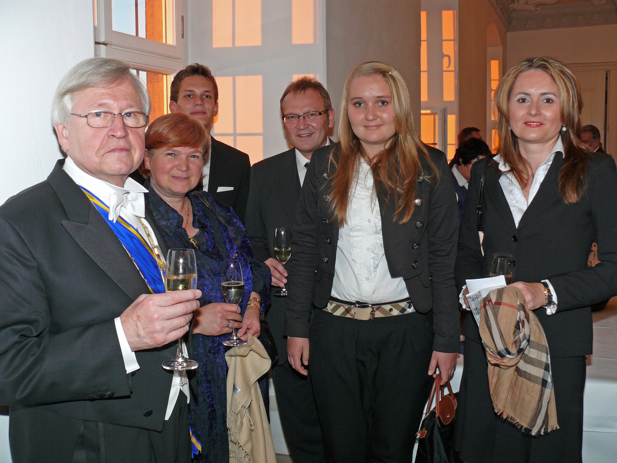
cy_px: 232
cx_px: 308
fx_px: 624
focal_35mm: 35
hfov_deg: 52.6
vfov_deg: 40.7
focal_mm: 7.4
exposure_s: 1/30
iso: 100
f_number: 4
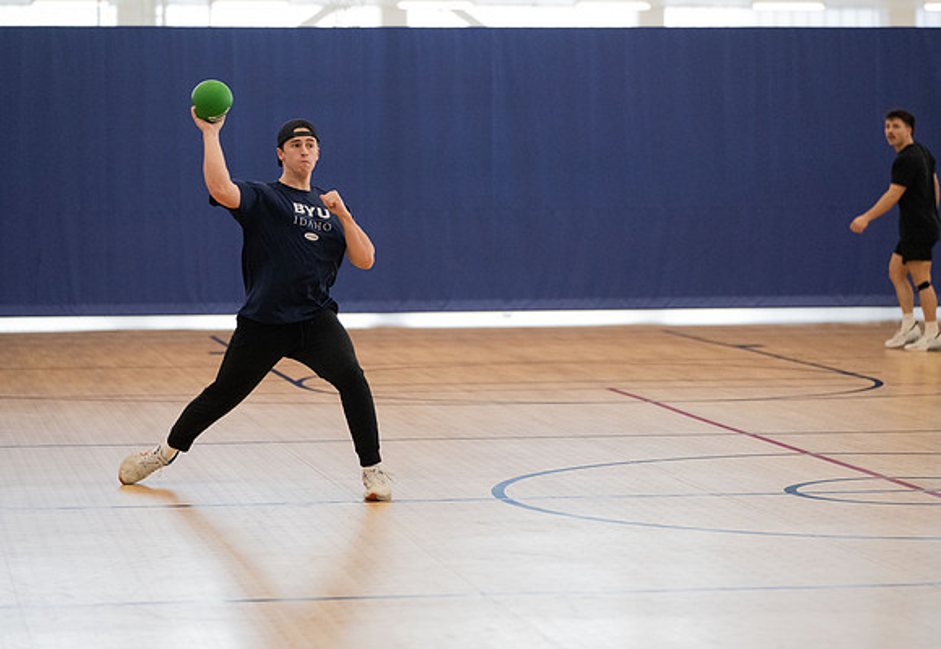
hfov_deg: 16.7
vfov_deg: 11.6
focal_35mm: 121
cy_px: 325
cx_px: 453
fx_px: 3200
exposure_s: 1/1000
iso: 4000
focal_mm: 115
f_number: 2.8
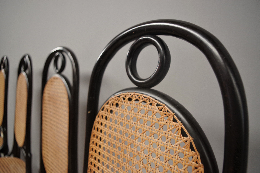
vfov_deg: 43.6
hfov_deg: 61.9
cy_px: 86
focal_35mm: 30
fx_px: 217
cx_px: 130
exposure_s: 1/60
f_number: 4
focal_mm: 20
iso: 800
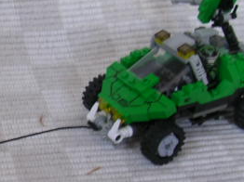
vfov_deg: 15.9
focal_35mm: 93
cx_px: -2
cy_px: 109
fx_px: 655
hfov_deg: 20.4
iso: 100
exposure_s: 1/5.8
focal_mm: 5.8
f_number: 2.8
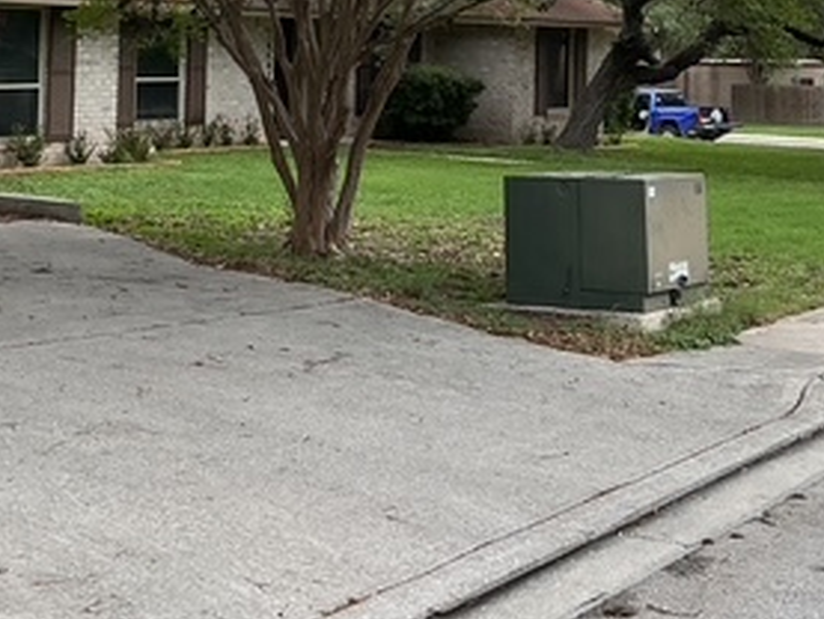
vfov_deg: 21.1
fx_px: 1596
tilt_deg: +3.7
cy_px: -30
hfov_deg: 28.9
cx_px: 366
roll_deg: -0.9
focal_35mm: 67
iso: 25
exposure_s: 1/223
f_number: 1.8
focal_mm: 3
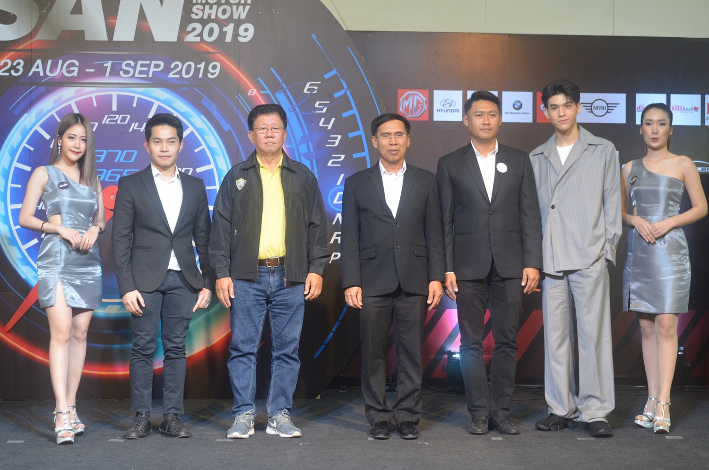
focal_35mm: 63
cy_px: 235
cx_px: 354
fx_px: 1238
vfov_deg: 21.5
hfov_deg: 31.9
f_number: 5.3
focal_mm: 42
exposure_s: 1/25
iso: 400
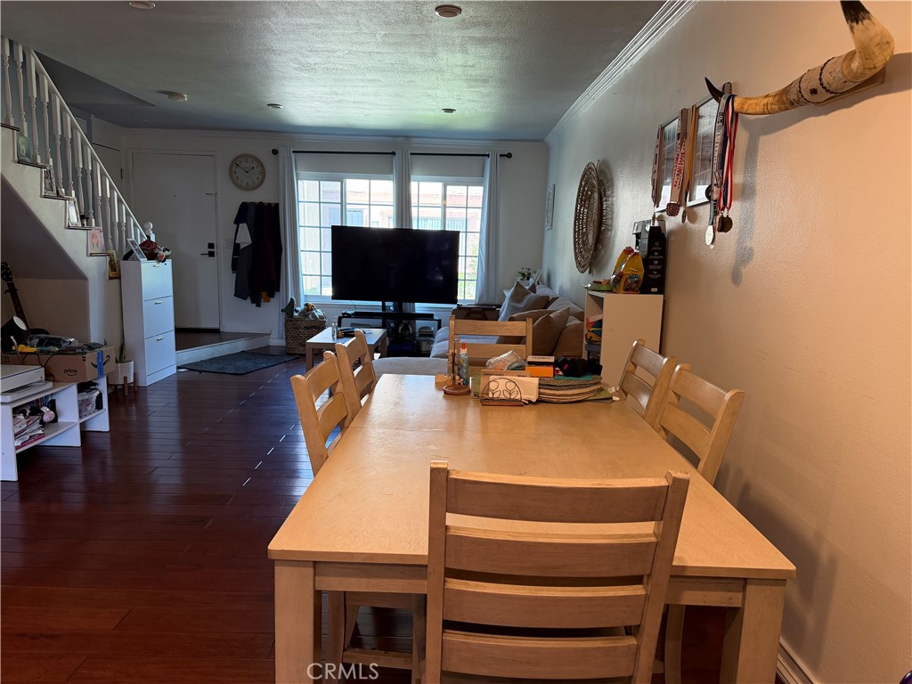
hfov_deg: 71.6
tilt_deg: -9.7
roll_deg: -2.0
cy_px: 342
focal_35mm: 24
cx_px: 456
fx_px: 632
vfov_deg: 56.8
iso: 200
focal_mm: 6.76
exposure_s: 1/60
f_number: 1.78
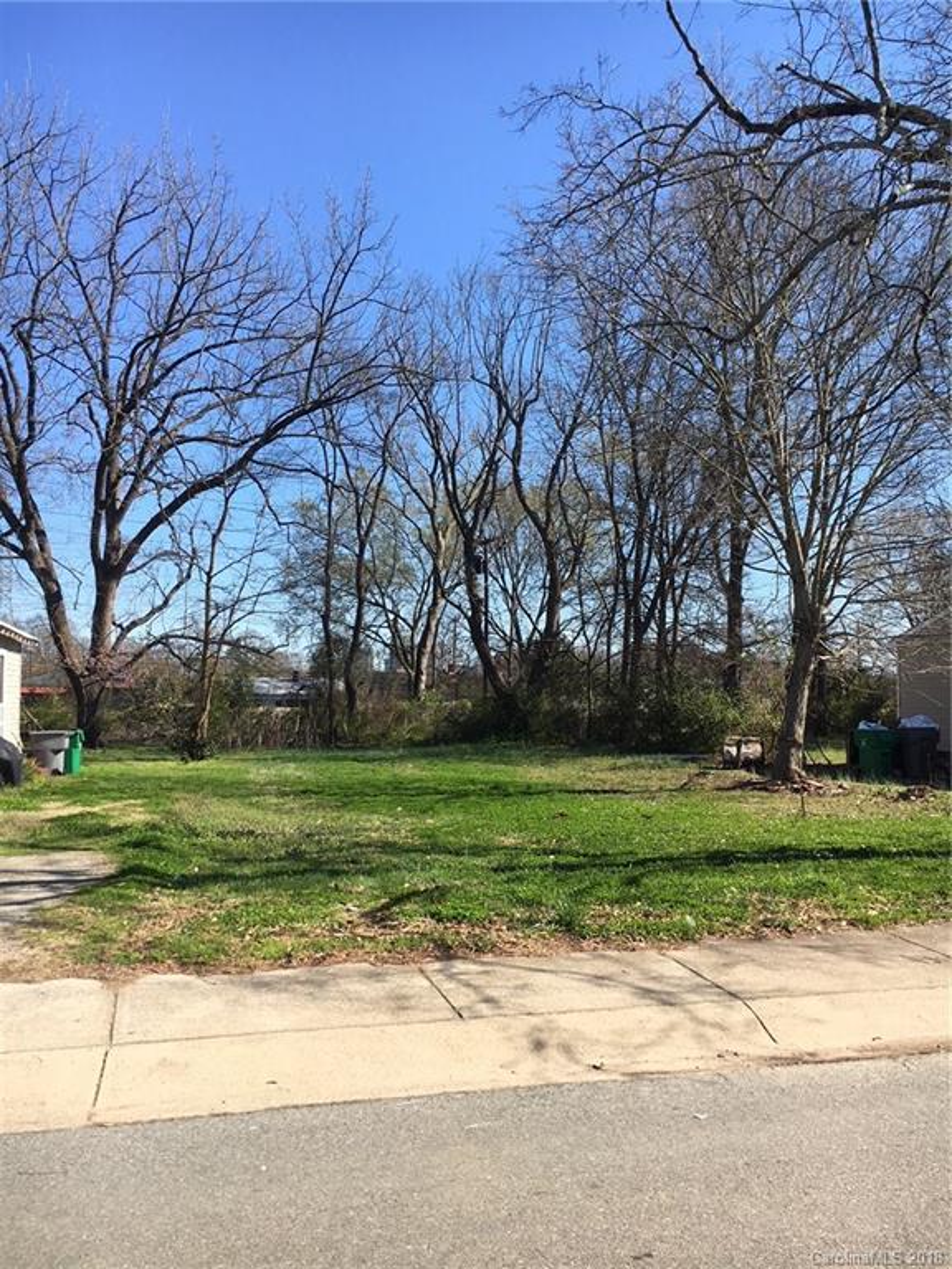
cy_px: 634
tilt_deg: +4.9
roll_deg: +0.8
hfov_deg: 48.2
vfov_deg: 61.7
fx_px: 1063
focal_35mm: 29
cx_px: 476
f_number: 2.2
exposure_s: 1/962
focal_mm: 4.15
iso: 25
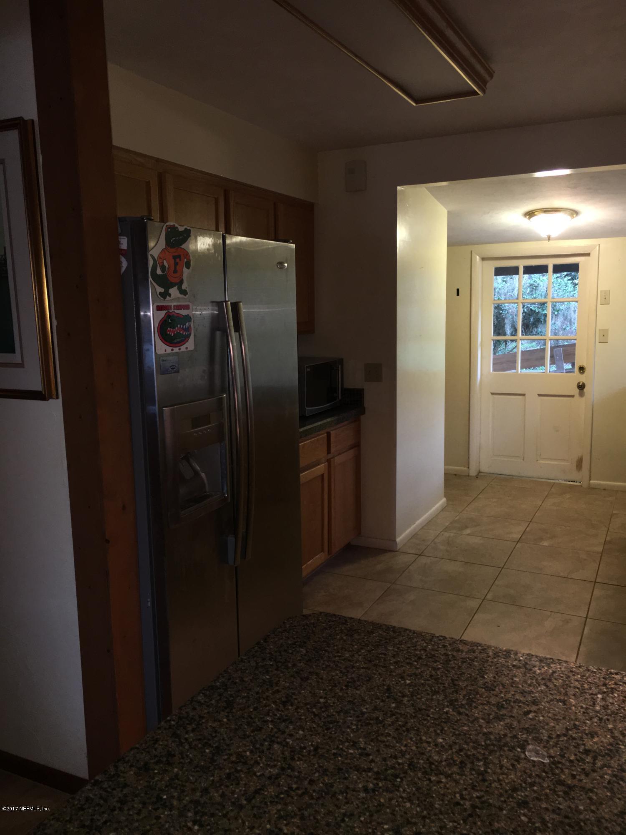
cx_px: 313
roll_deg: +0.4
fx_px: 699
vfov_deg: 61.7
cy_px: 418
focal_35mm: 29
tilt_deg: -8.9
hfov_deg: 48.2
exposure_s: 1/30
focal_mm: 4.15
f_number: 2.2
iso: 64
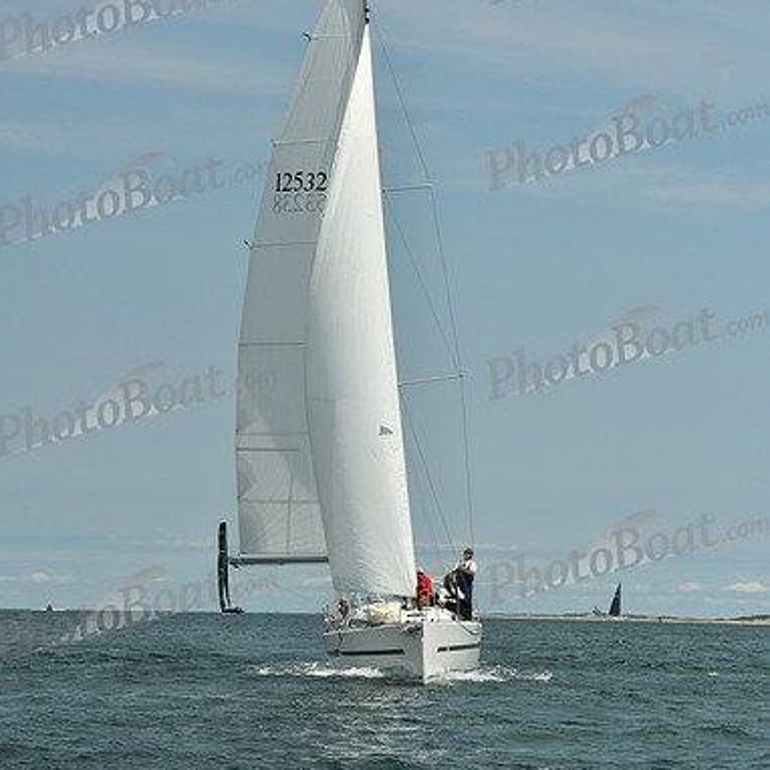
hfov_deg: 13.5
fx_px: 3246
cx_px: 382
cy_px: 272
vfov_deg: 13.5
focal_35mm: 129
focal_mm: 100
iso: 320
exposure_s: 1/1250
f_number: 11
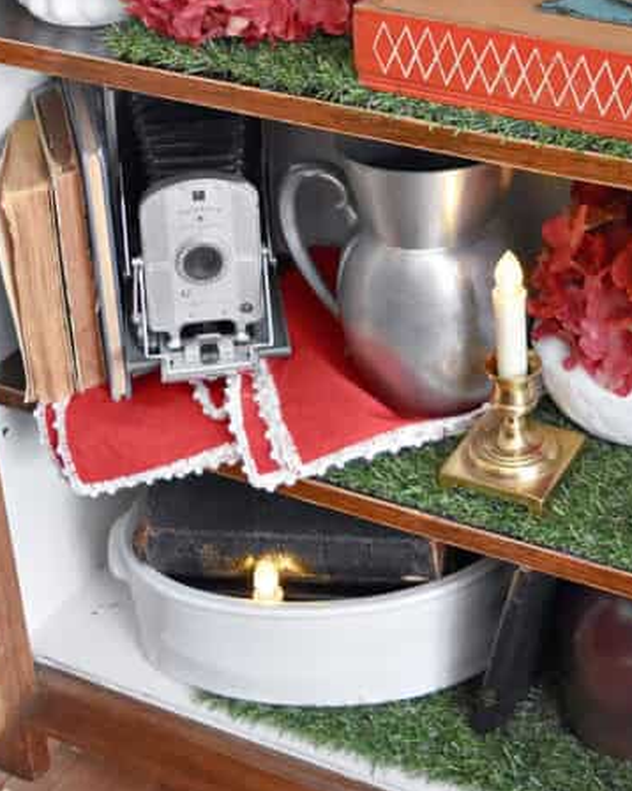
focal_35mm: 74
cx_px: 495
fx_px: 1733
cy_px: -21
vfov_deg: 24.4
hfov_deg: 20.5
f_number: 3.8
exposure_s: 1/60
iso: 2200
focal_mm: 23
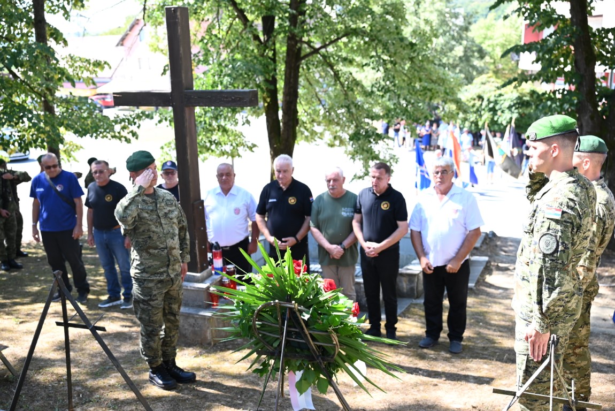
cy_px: 206
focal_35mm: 35
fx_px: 598
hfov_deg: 54.4
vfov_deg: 37.9
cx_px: 308
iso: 400
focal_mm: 35
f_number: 3.5
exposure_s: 1/400
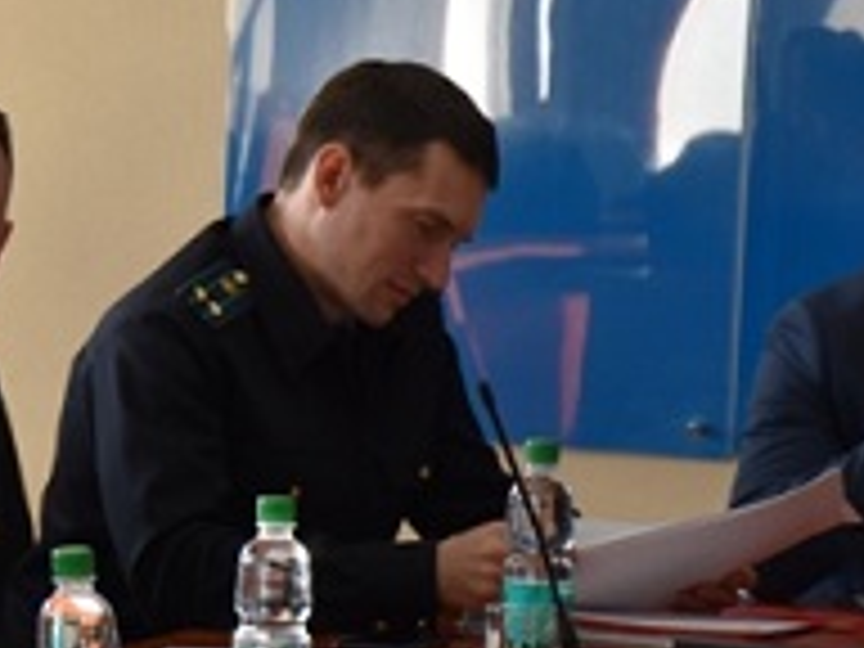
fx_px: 7045
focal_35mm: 282
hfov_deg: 7.0
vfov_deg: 5.3
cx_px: -225
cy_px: 286
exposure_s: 1/250
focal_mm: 75
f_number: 5
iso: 560
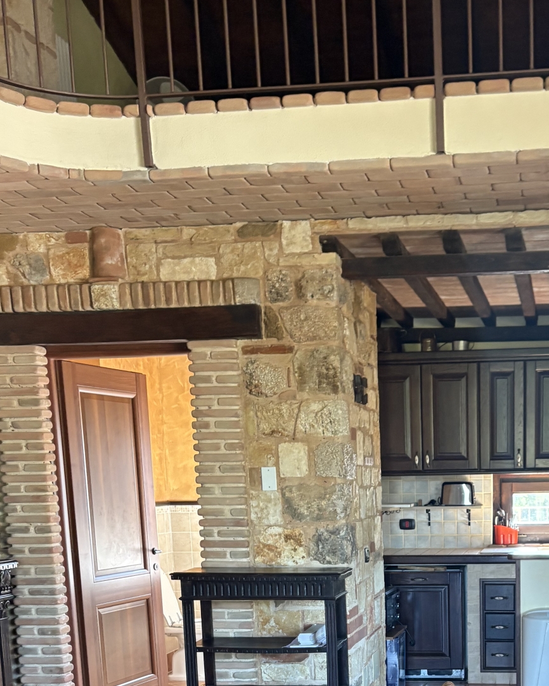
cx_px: 447
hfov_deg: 29.5
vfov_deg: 34.6
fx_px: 1016
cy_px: 656
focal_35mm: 50
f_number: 1.6
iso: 200
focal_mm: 5.96
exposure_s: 1/60
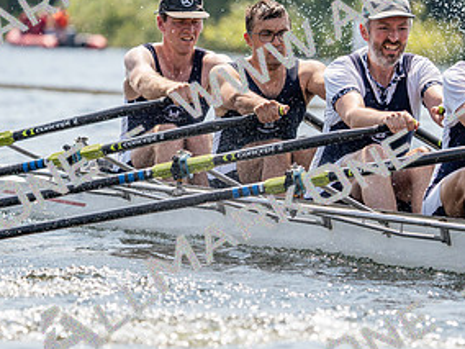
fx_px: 7858
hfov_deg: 3.4
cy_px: 124
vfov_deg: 2.5
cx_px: 373
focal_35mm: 585
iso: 200
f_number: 5.6
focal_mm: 298
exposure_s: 1/1600
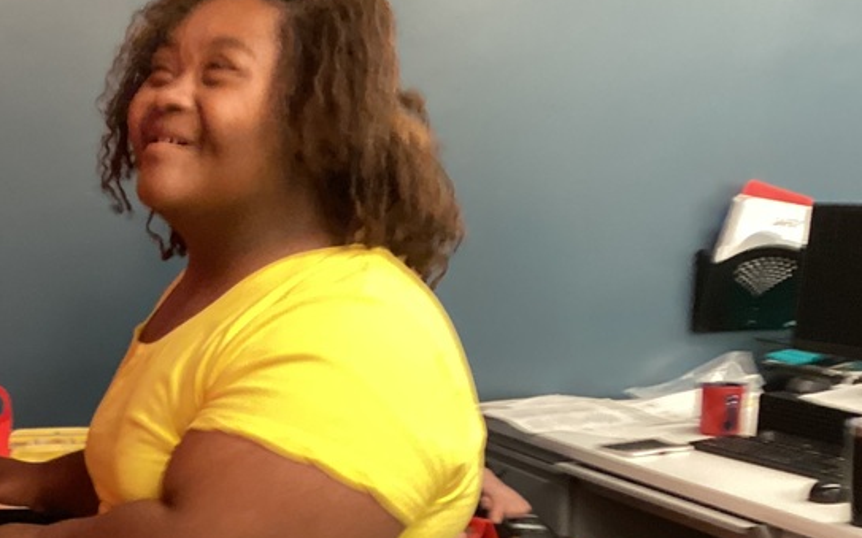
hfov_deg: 31.6
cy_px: 535
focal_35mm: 62
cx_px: 100
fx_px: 1456
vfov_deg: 20.3
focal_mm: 3.3
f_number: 2.4
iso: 320
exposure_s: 1/30
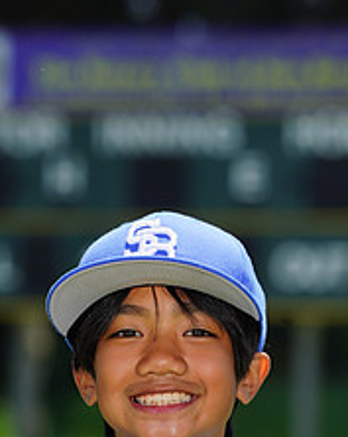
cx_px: 207
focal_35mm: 636
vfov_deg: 3.0
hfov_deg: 2.4
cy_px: 500
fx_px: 8205
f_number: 8
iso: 100
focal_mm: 259
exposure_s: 1/250
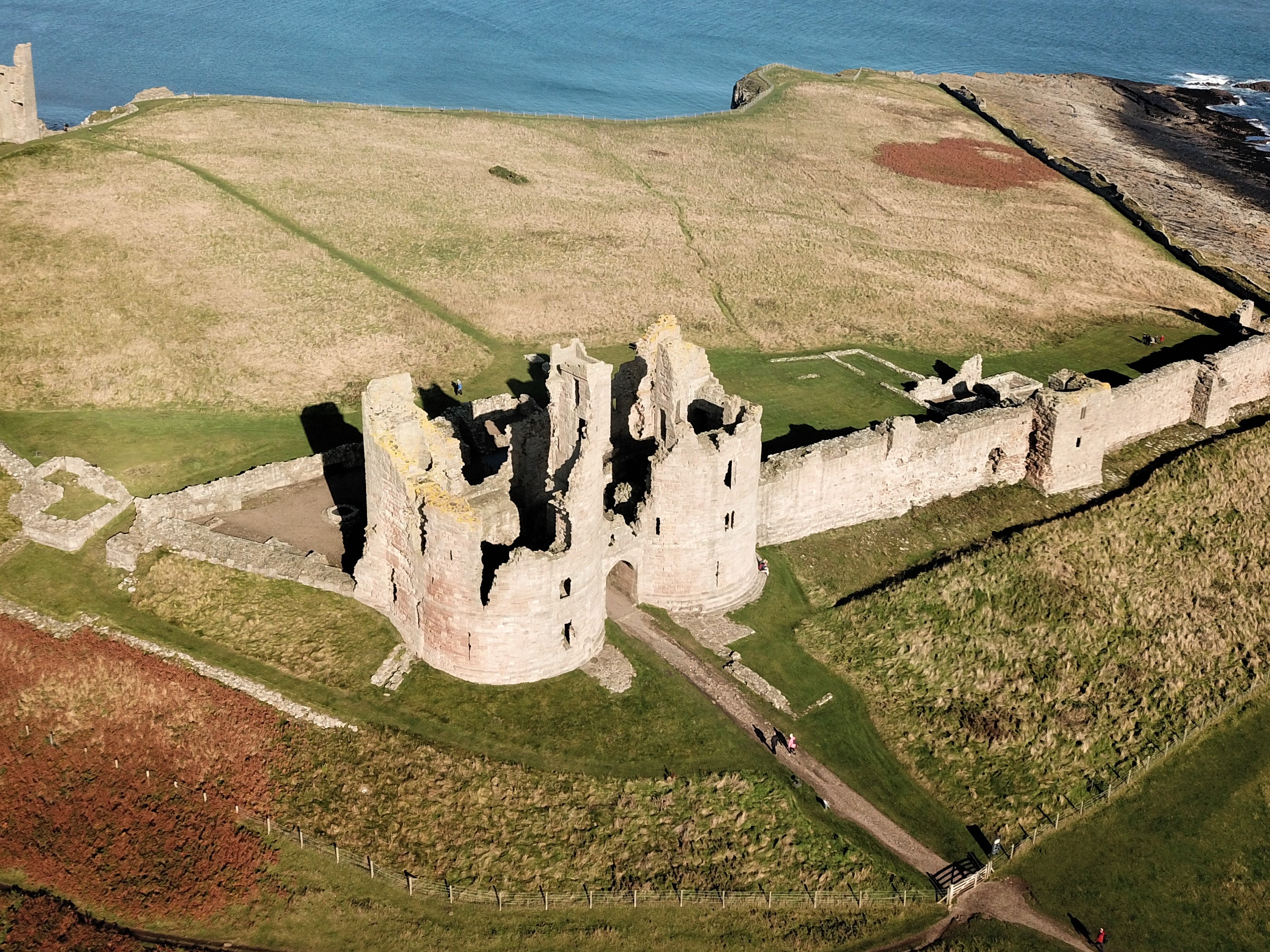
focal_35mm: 38
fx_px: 1394
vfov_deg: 37.5
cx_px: 592
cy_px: 358
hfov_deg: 48.9
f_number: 2.2
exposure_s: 1/1274
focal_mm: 4.73
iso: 100
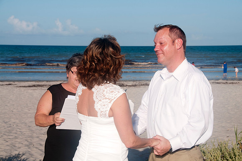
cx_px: 121
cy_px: 80
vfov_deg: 16.2
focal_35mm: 84
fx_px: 564
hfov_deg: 24.2
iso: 100
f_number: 11
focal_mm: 56
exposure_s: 1/250
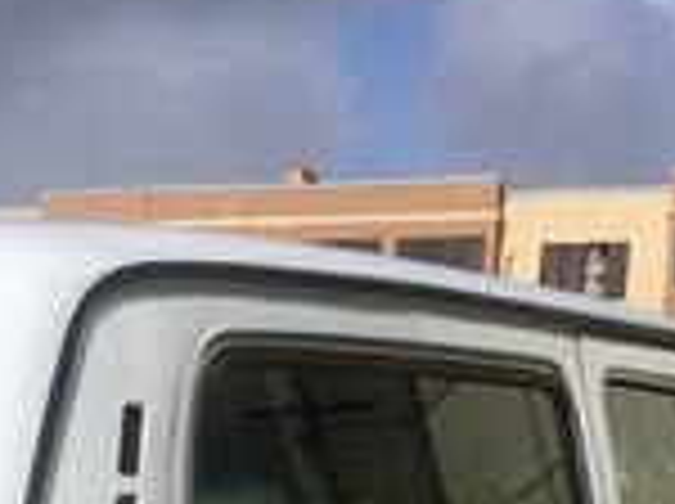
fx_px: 2492
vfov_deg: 10.4
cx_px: 22
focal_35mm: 128
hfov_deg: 15.2
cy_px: 1082
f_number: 2.2
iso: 32
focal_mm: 4.15
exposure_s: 1/5882
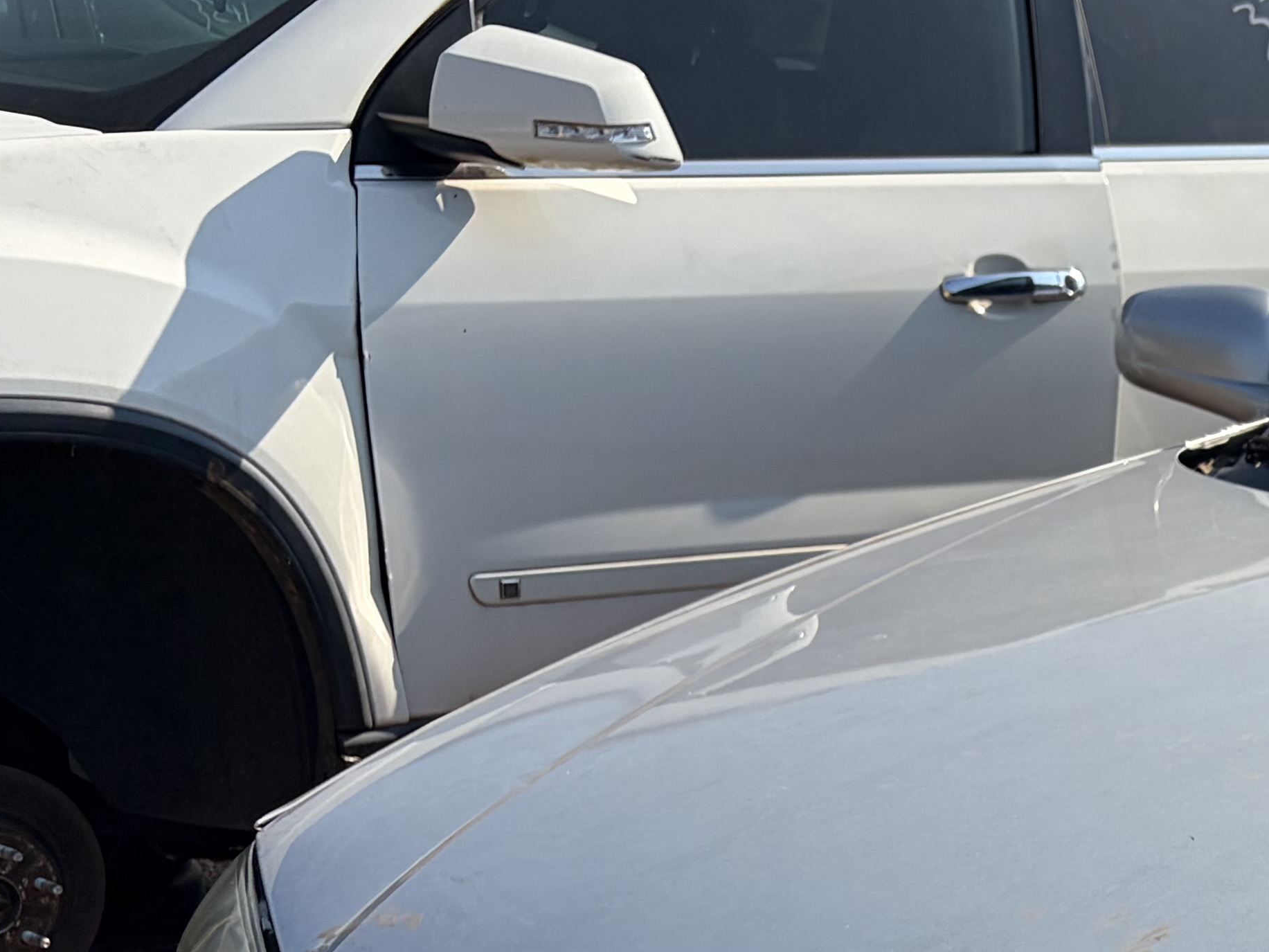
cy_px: 1034
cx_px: 1718
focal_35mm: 81
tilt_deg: -18.0
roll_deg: -5.6
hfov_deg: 21.5
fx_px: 2970
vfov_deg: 17.6
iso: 64
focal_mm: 5.96
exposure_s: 1/4950
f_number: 1.6
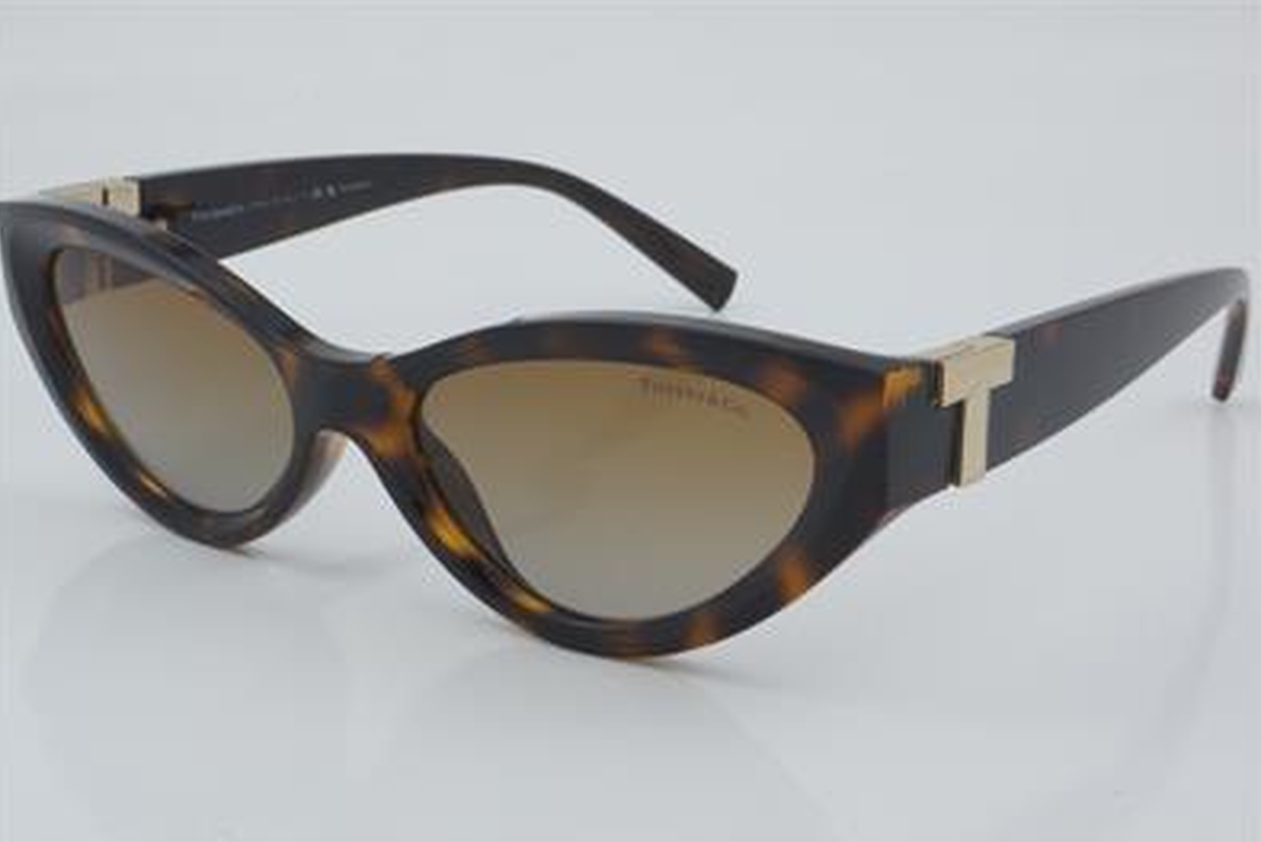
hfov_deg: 26.6
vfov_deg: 18.0
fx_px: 2663
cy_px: 423
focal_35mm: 76
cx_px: 627
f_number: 32
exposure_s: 1/3
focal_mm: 50
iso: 100
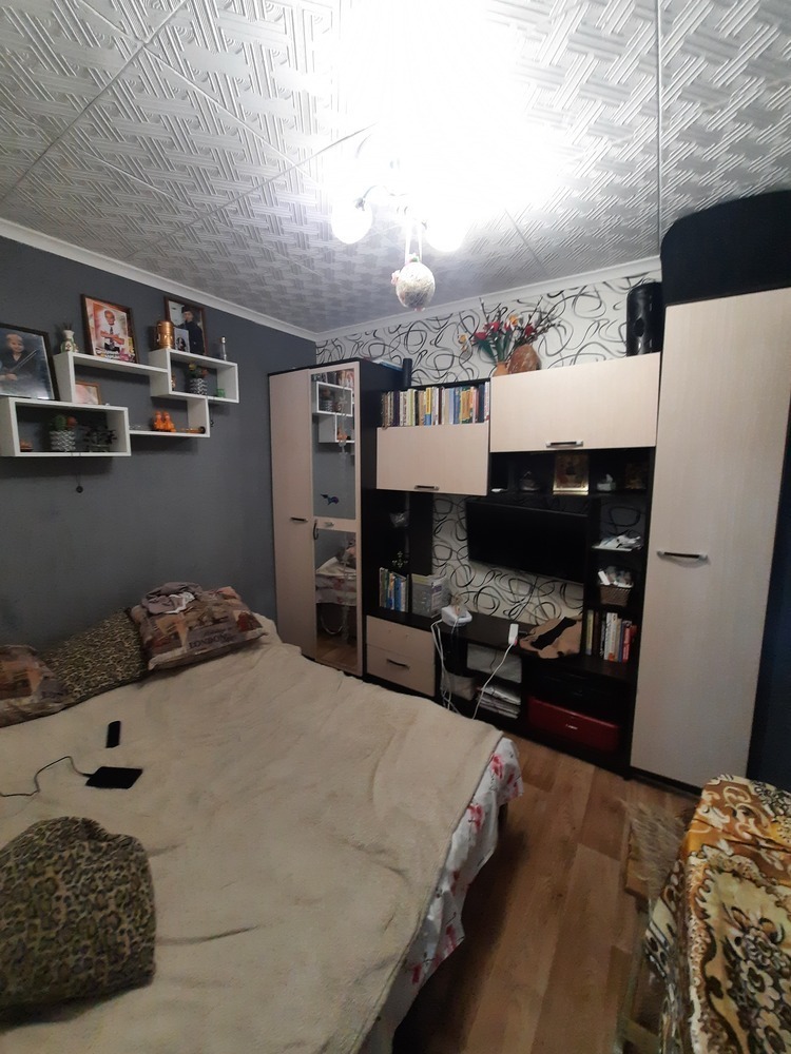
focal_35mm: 13
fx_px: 396
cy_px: 527
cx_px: 396
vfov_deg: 106.2
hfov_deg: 89.9
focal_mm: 1.74
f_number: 2.2
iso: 200
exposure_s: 1/25
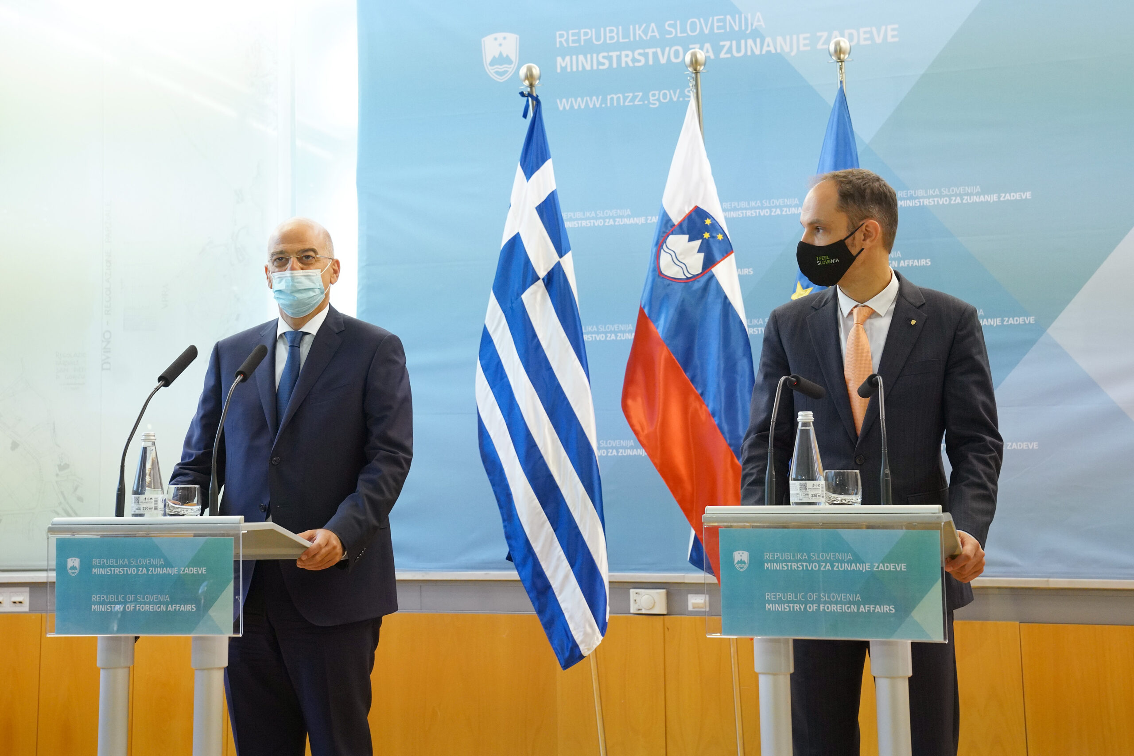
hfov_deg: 39.6
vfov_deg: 27.0
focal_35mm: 50
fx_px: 1575
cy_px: 378
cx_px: 567
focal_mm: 50
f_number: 5
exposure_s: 1/160
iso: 3200
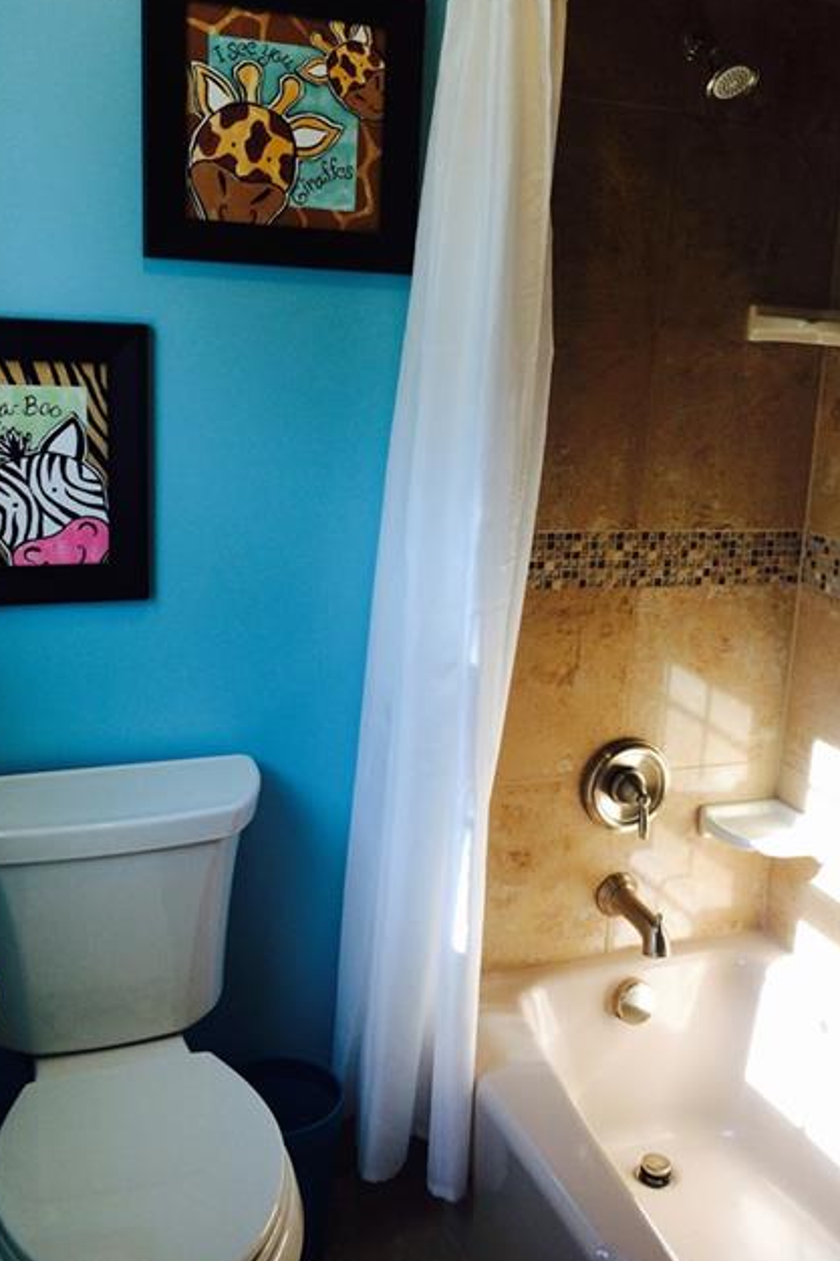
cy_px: 566
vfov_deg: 51.8
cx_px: 489
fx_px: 1296
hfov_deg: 35.8
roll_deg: -2.5
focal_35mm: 37
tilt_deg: -11.4
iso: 50
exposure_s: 1/100
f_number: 2.2
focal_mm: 4.15
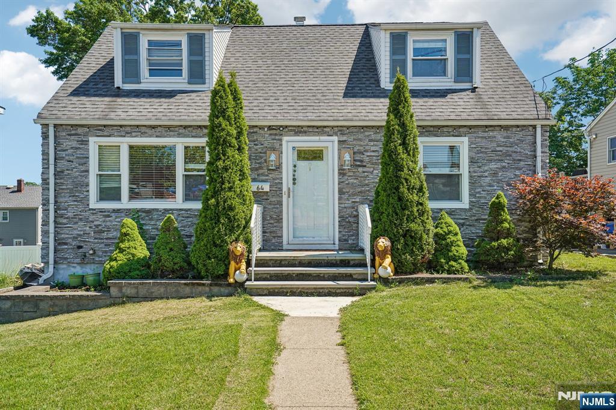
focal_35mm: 30
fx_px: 513
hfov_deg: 61.9
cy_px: 205
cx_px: 308
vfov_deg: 43.6
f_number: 8
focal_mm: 30
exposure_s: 1/400
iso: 400
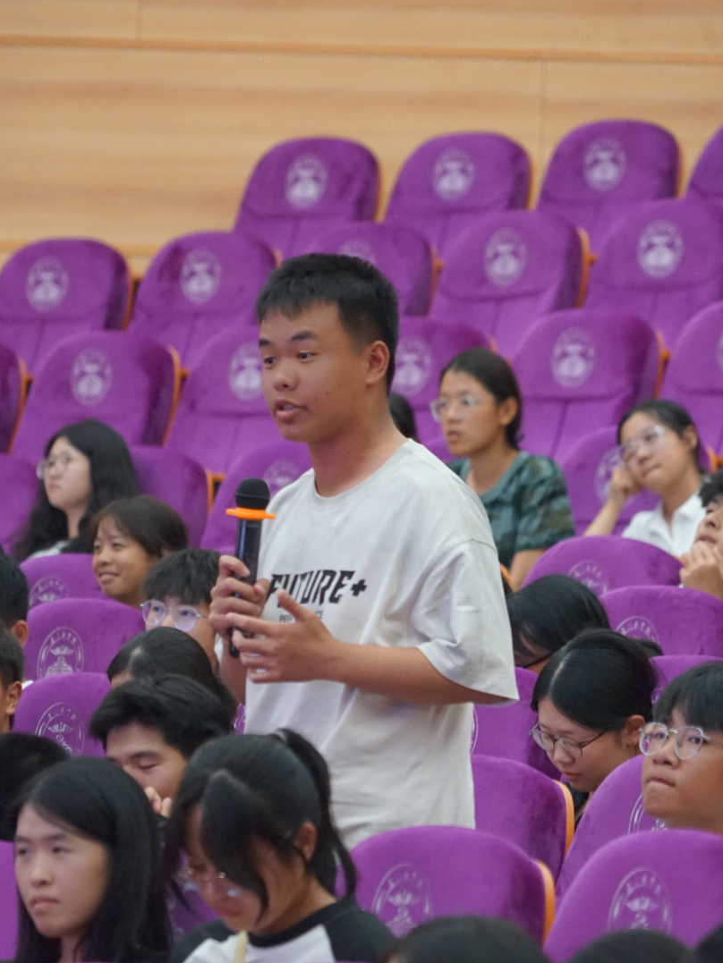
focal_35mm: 332
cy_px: 481
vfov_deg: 6.0
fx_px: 9244
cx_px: 400
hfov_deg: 4.5
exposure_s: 1/125
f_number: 6.3
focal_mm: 230
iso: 6400
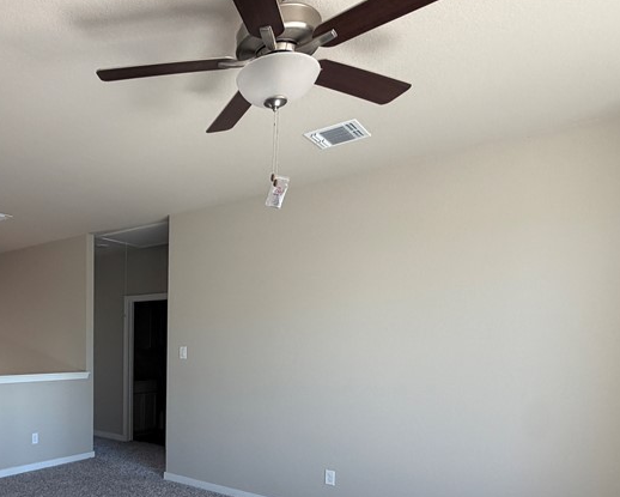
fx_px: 496
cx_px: 120
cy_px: 386
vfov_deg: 50.5
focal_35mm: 27
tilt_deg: -4.1
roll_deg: -0.2
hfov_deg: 58.8
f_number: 2.2
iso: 100
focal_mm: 2.22
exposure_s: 1/121
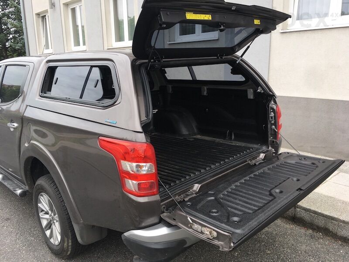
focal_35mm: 29
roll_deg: -1.8
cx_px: 174
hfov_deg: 61.7
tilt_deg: -12.5
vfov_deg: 48.2
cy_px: 131
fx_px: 292
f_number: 2.2
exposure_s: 1/170
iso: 25
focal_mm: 4.15
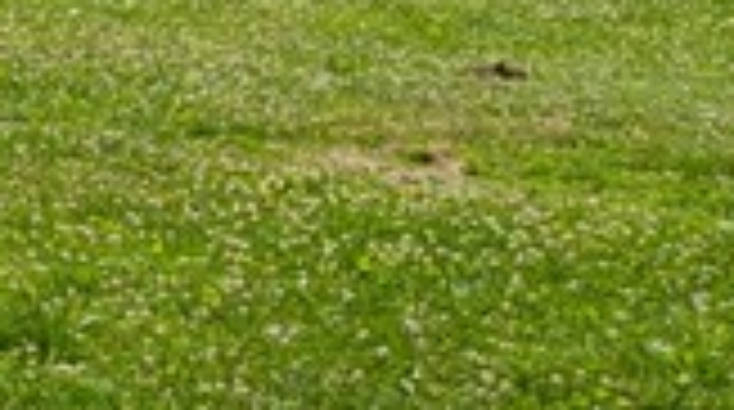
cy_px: -324
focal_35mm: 112
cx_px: -1364
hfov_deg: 11.9
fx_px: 2176
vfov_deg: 10.2
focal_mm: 16
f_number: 10
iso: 100
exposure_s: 1/80
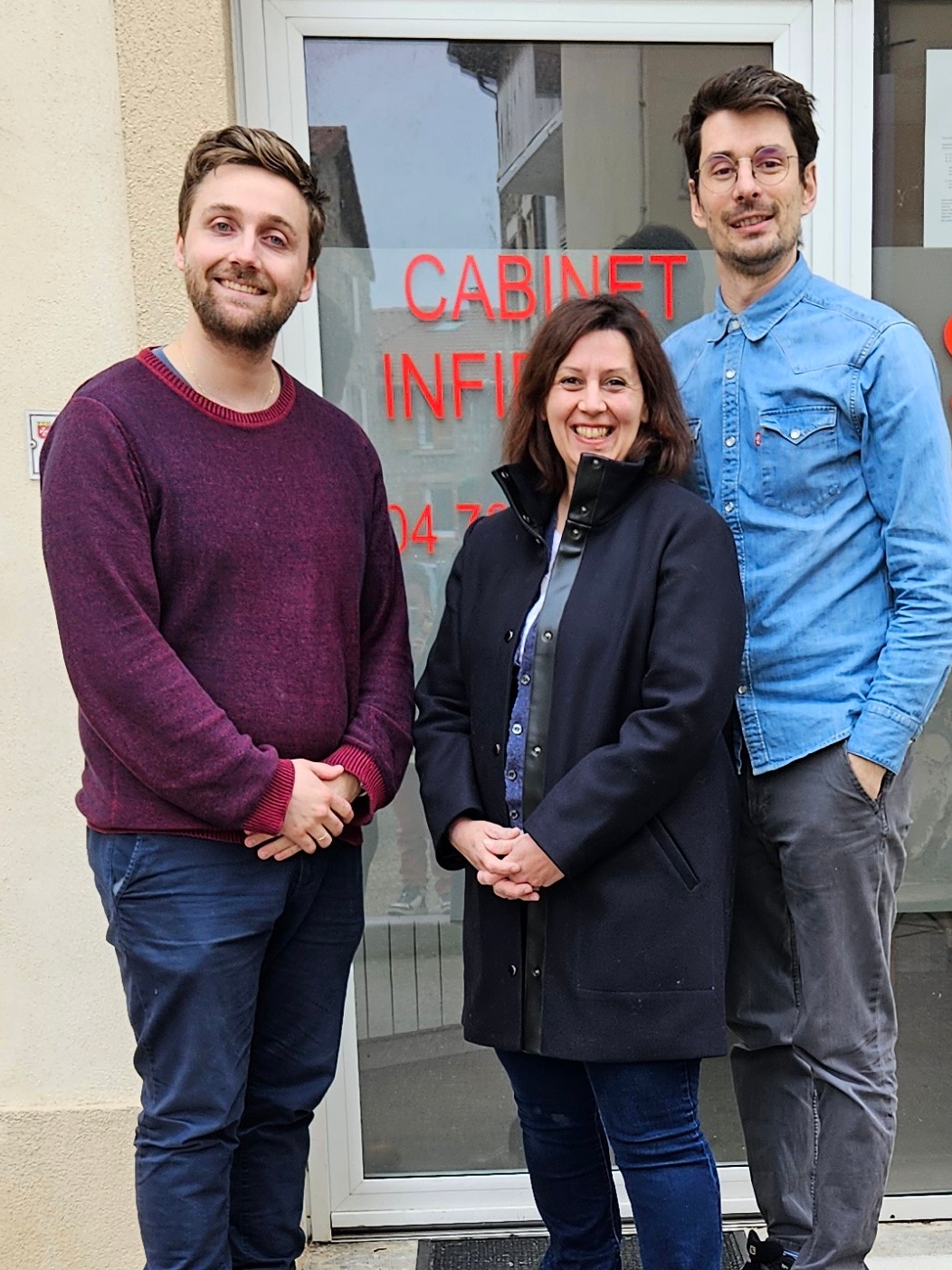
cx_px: 512
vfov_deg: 55.2
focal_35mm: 33
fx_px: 1210
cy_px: 723
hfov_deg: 42.9
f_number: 1.8
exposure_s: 1/187
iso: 25
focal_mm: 5.4
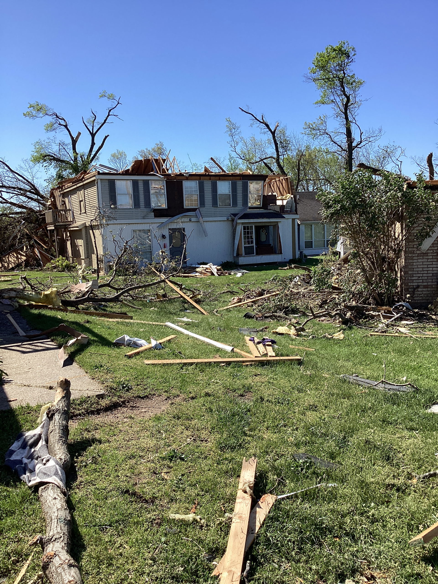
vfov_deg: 58.4
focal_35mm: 31
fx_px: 523
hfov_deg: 45.4
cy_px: 292
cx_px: 219
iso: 25
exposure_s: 1/1131
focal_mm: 3.3
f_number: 2.4
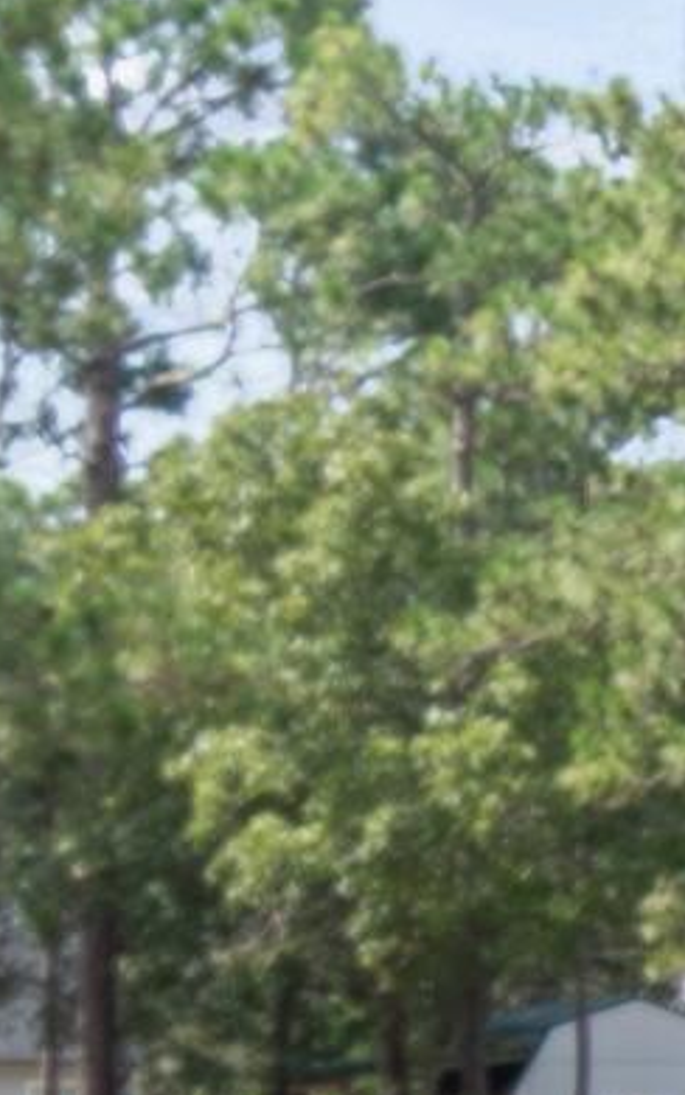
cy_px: 1202
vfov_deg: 8.8
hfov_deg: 4.6
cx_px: 3686
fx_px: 7014
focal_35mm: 235
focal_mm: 20
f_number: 5.6
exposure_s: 1/100
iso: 100
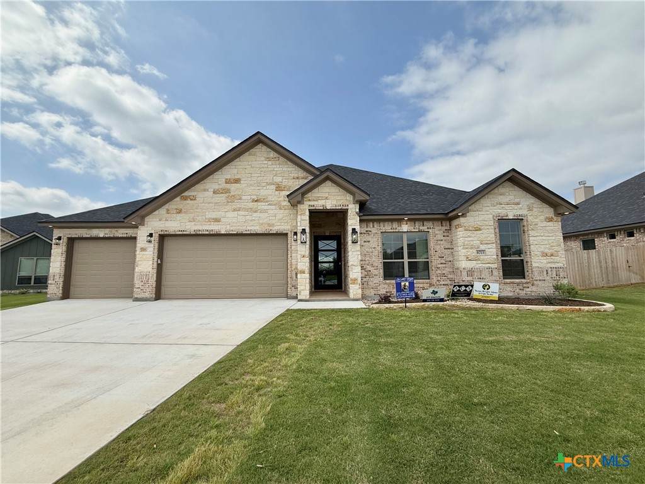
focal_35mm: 14
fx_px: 261
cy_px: 242
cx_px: 322
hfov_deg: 102.1
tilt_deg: +6.7
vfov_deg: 85.7
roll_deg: +0.7
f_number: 2.2
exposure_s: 1/1087
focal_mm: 2.22
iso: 20
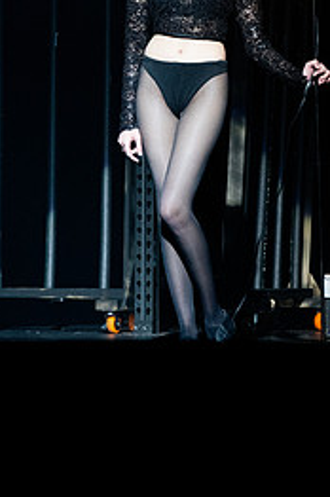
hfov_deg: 4.0
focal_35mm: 344
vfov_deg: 6.0
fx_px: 4742
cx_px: 209
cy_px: 93
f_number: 7.1
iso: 8000
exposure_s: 1/400
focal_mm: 200
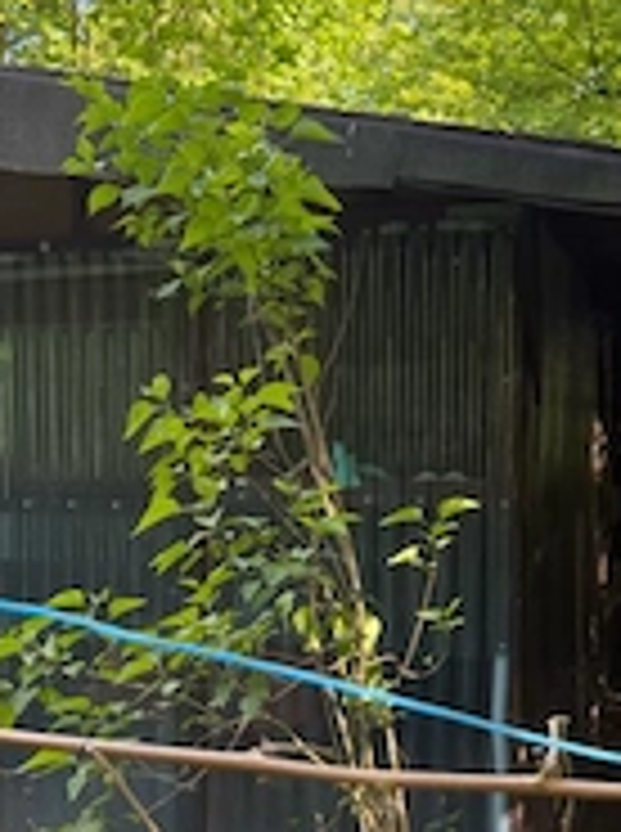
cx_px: 238
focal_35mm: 52
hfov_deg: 27.9
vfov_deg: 36.9
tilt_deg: -3.8
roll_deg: -0.5
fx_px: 1248
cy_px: 454
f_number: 1.78
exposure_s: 1/290
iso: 100
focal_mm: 6.76
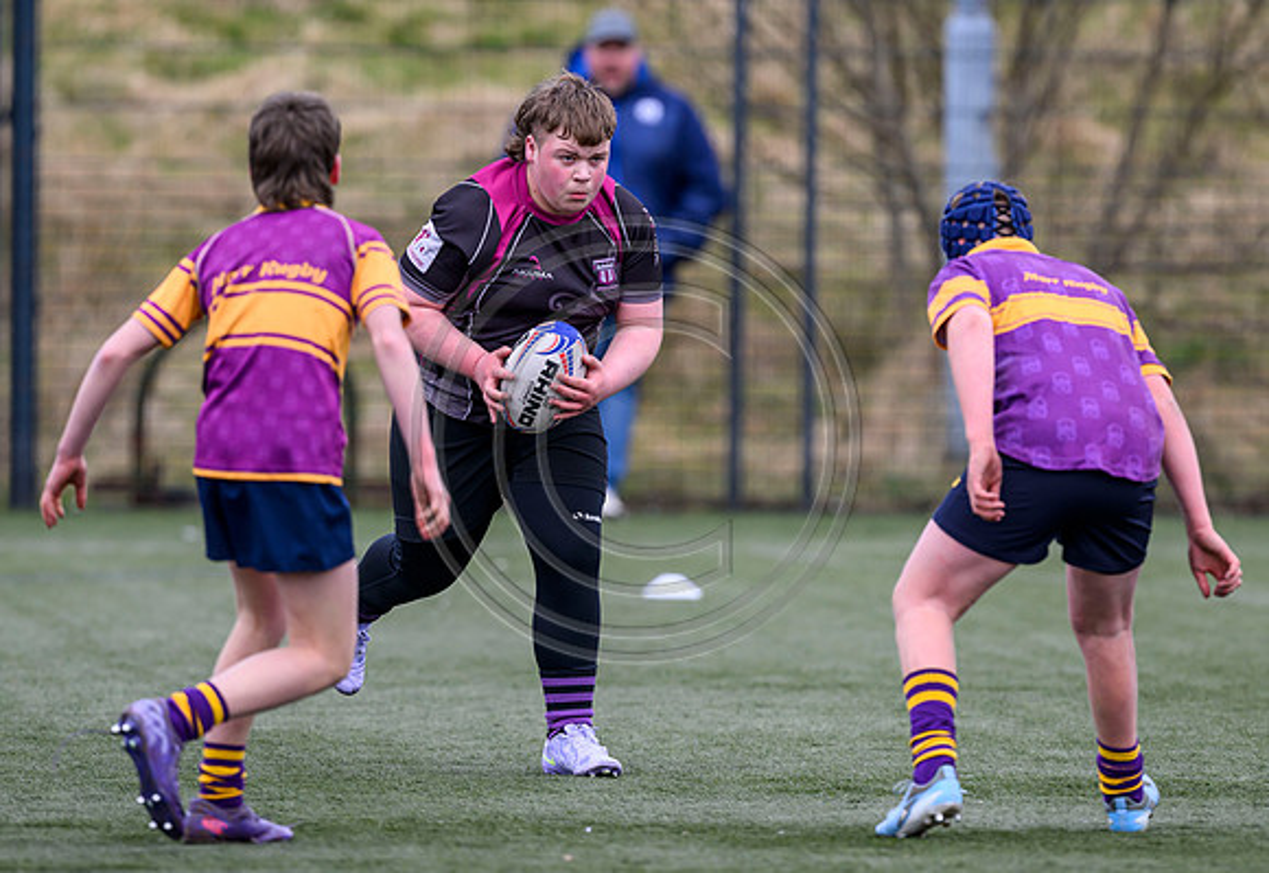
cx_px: 581
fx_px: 19512
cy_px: 464
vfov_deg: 2.6
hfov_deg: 3.7
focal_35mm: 548
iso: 500
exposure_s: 1/1600
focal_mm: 400
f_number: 3.5
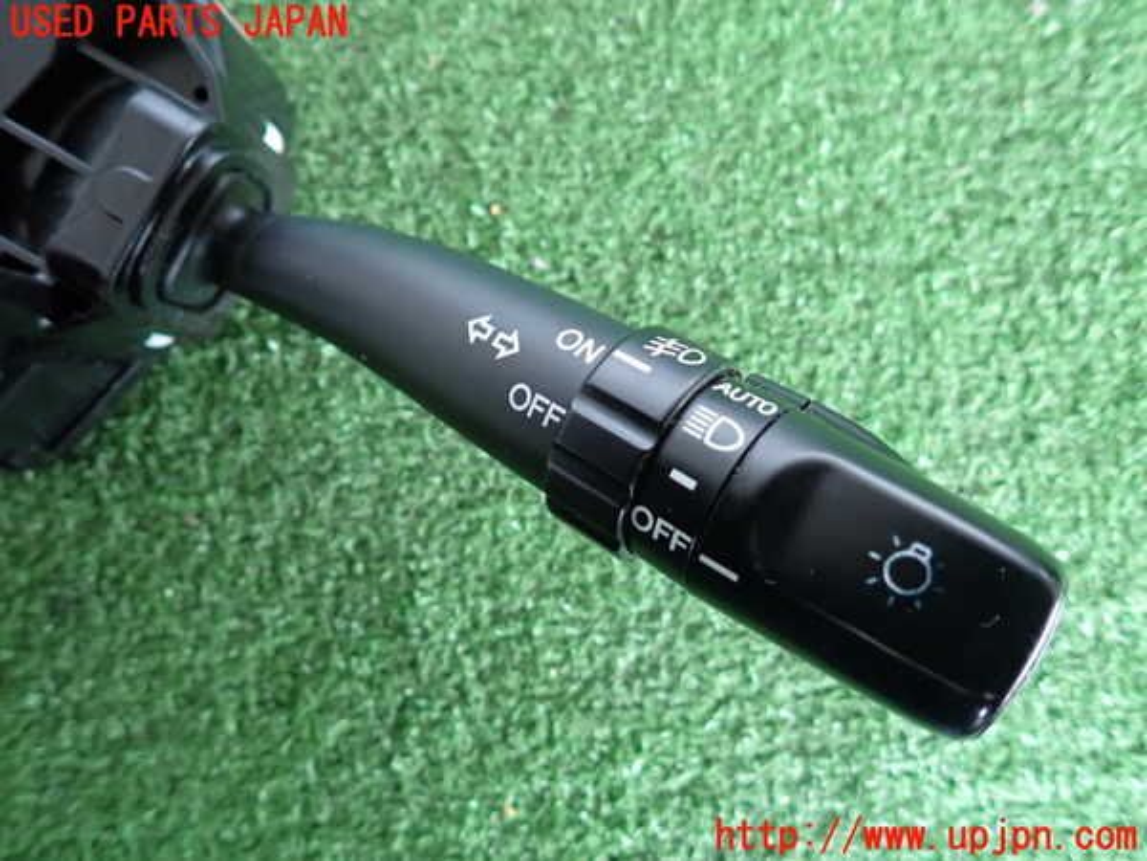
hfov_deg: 69.4
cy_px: 430
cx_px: 574
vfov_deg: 54.9
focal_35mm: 25
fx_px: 828
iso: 250
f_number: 2
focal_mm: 4.5
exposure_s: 1/30
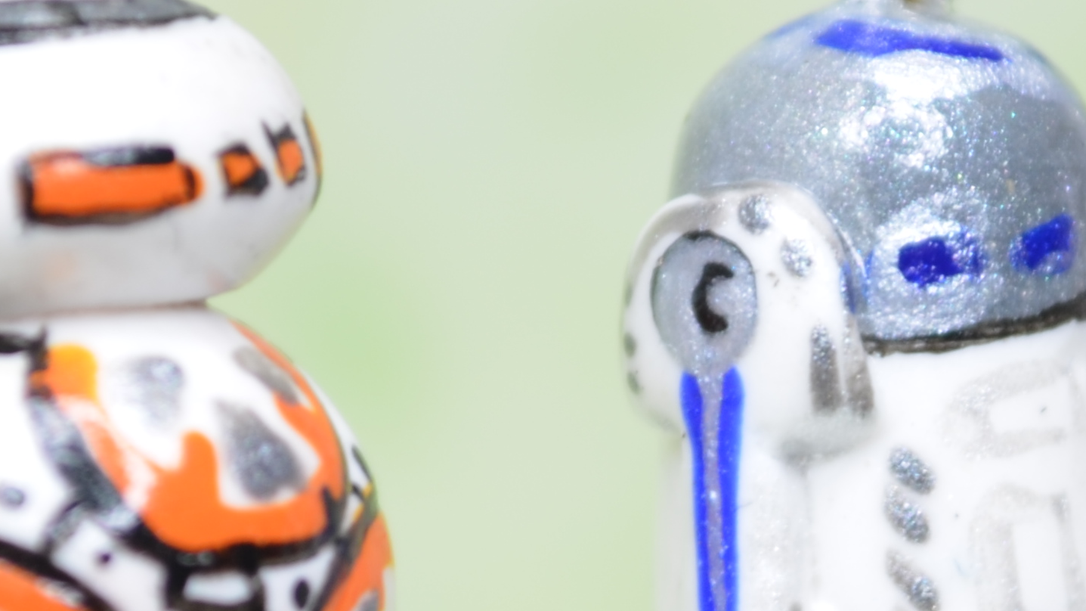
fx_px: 8517
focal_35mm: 296
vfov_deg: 4.1
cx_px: 764
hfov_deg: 7.3
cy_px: 496
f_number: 5.6
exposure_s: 1/25
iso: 100
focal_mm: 55
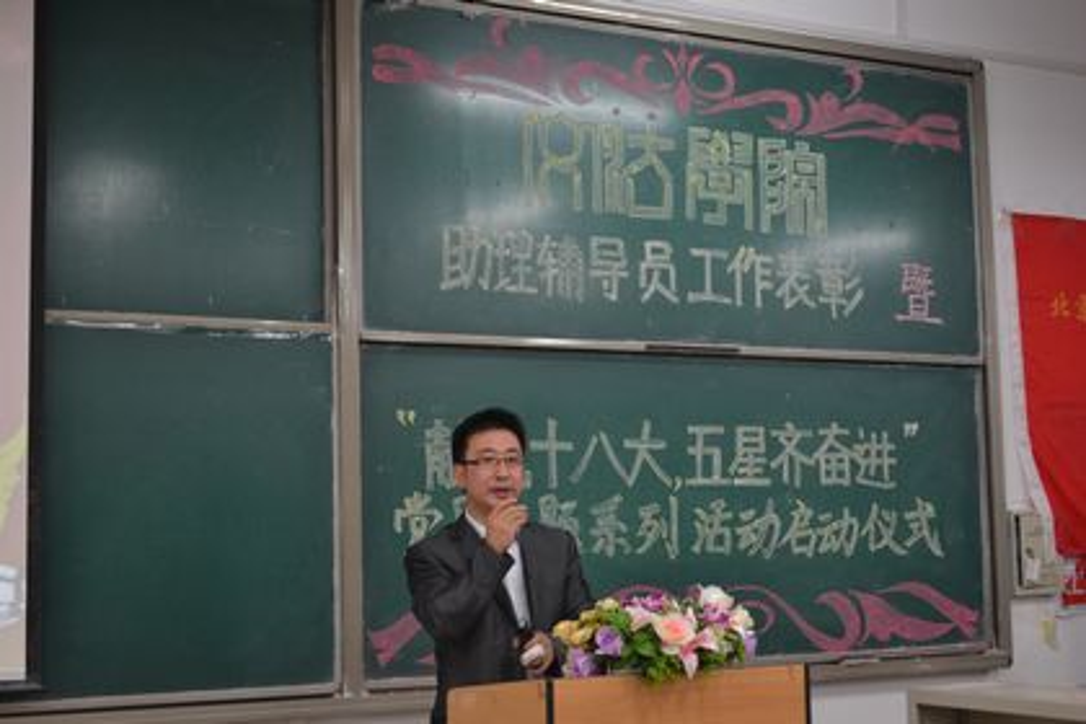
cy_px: 362
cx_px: 543
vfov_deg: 25.1
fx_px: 1629
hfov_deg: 36.9
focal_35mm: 54
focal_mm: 36
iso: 900
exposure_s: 1/30
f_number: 5
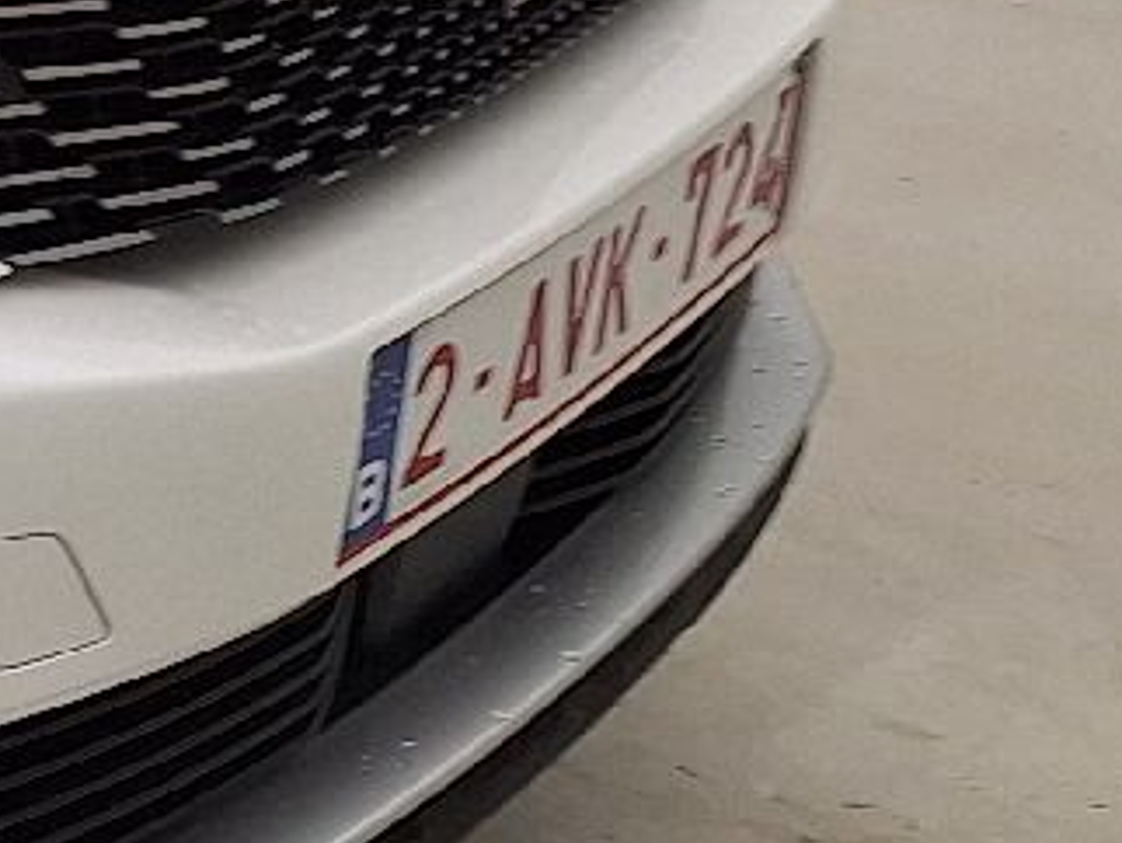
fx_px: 4444
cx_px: -1728
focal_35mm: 137
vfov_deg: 10.5
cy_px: -324
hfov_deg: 11.4
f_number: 1.8
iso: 40
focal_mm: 5.54
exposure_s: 1/128
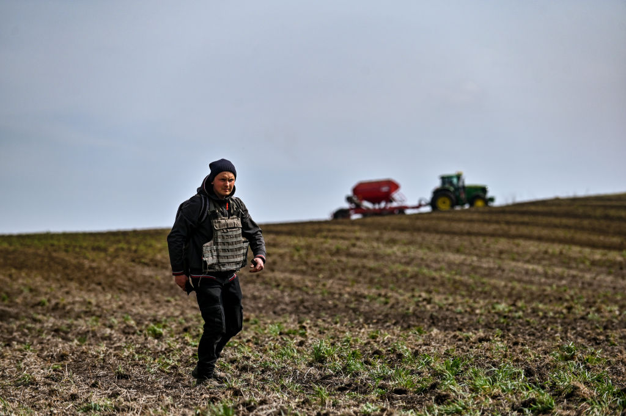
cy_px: 208
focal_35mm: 200
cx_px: 313
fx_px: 3475
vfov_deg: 6.9
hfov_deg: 10.3
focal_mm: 200
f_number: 5
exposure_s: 1/2000
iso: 100
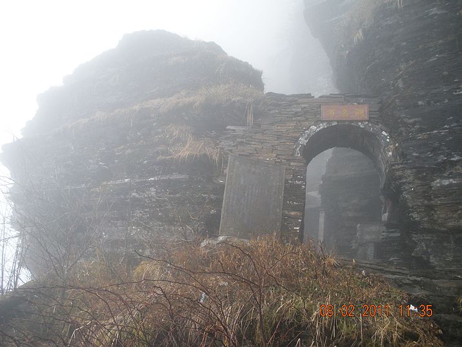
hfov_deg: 51.4
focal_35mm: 36
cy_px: 174
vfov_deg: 39.7
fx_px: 480
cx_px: 231
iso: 143
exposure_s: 1/71.2
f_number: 3.5
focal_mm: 6.3
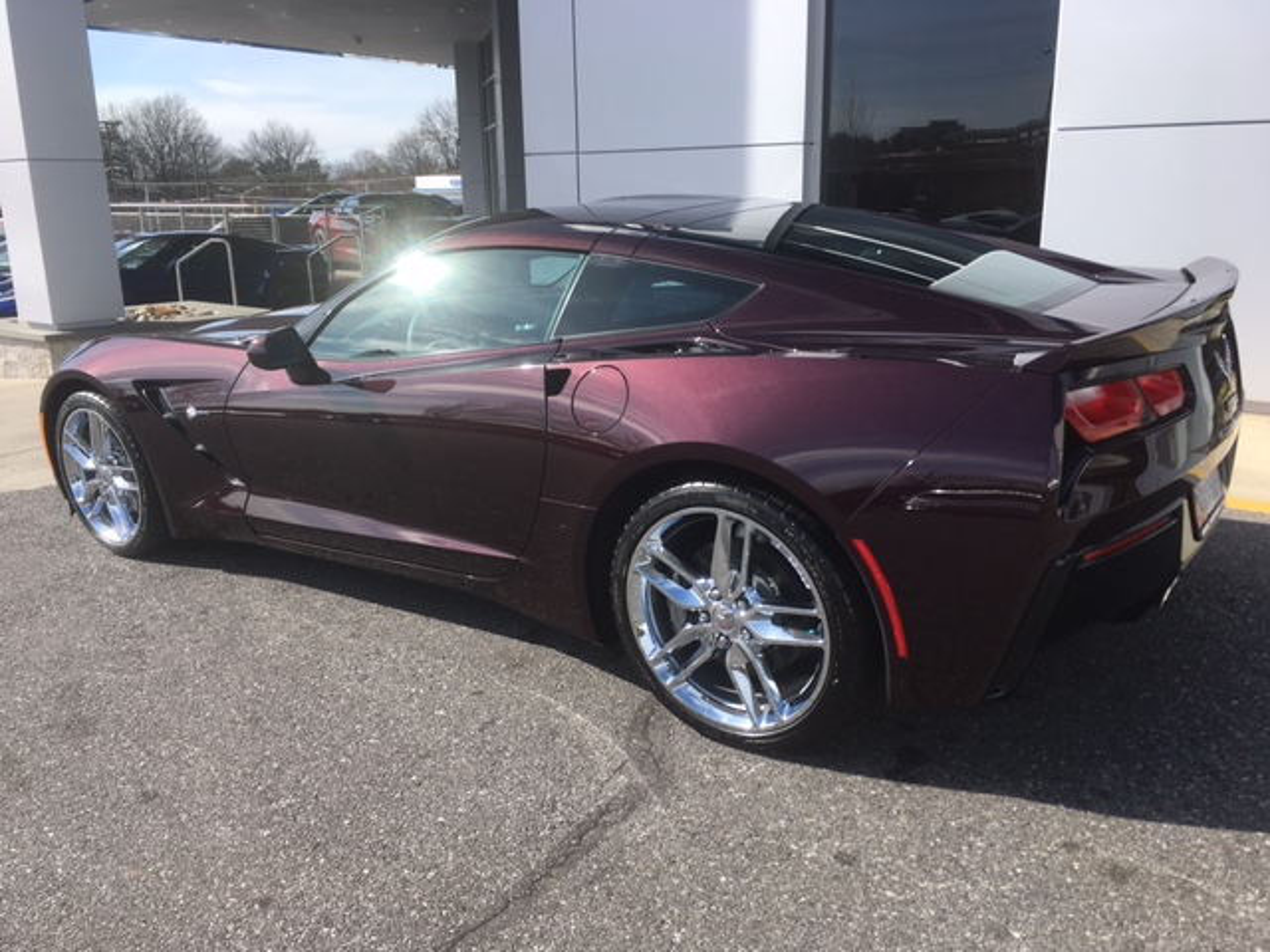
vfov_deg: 48.2
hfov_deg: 61.7
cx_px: 635
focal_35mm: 29
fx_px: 1064
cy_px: 476
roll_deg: +1.1
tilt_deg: -12.0
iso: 25
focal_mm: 4.15
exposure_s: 1/1026
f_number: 2.2
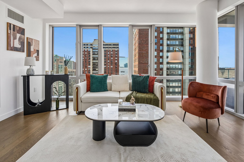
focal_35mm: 14
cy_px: 81
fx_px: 95
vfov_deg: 81.2
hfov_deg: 104.3
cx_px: 122
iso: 400
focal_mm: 14
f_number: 7.1
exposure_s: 1/200
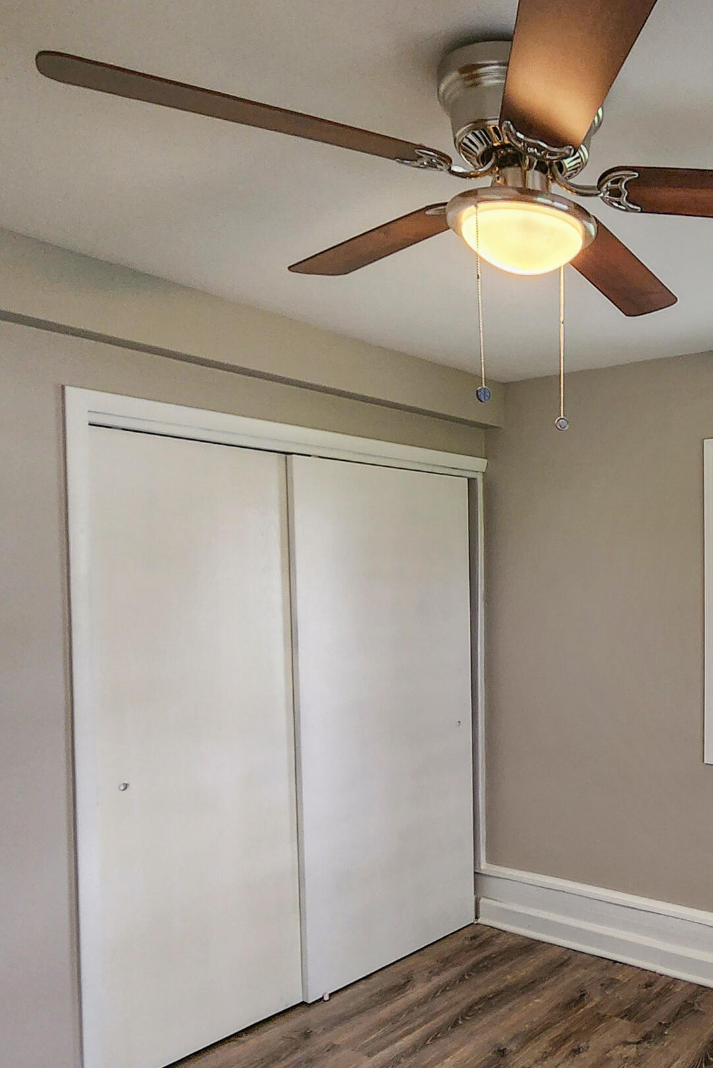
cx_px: 720
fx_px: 742
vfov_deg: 70.9
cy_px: 633
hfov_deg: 43.6
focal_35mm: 25
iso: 200
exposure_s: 1/60
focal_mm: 2.2
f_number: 2.2
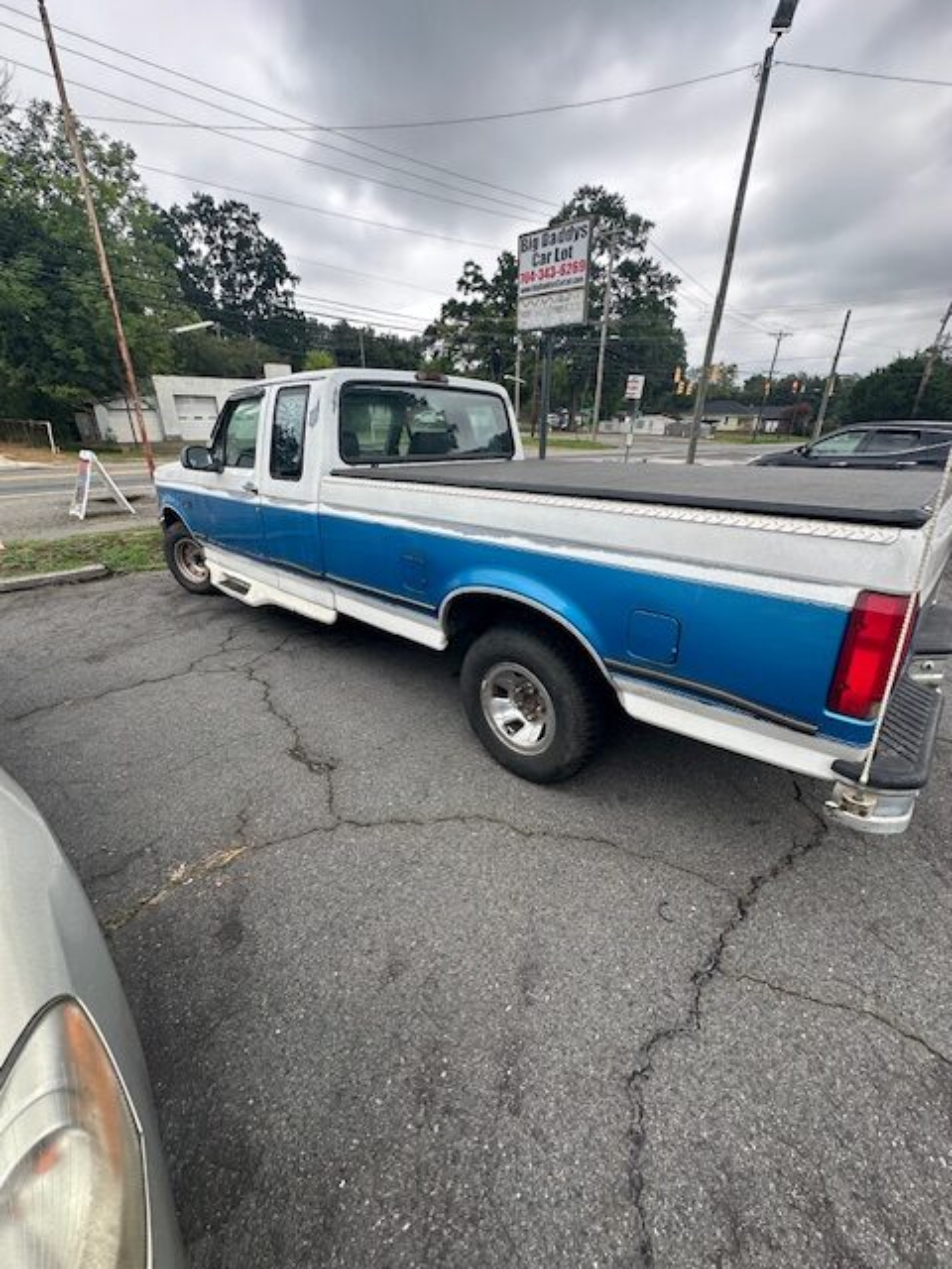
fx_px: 513
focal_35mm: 14
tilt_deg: -22.9
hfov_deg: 85.7
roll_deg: -0.3
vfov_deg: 102.1
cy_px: 634
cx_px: 476
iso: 40
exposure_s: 1/215
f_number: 2.2
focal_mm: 2.22
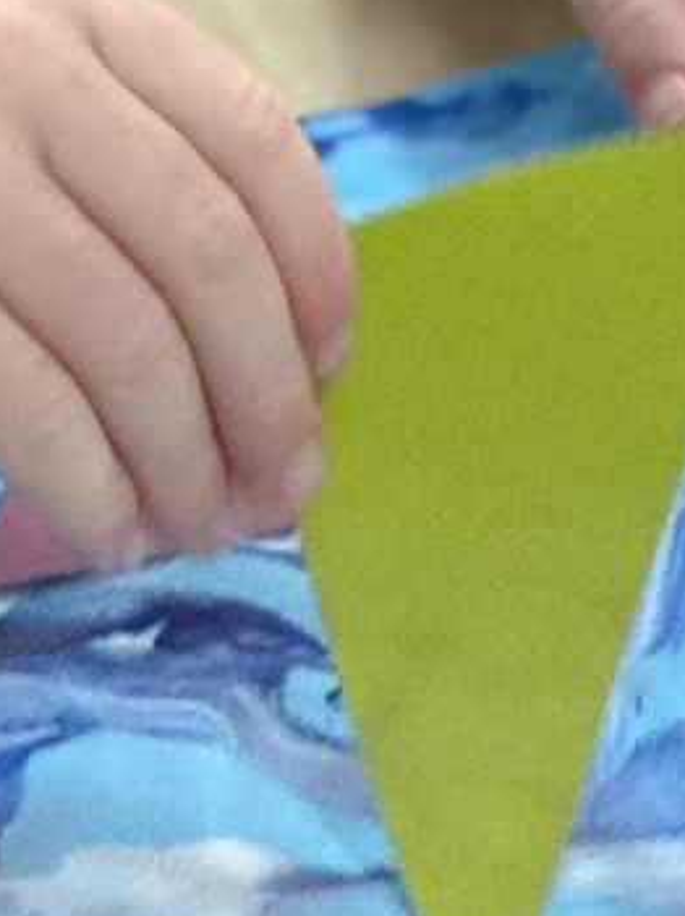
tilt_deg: -25.3
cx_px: 29
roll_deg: +0.7
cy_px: -1230
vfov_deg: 4.3
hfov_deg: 3.3
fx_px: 11914
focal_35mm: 451
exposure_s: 1/40
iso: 400
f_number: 2.8
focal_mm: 9
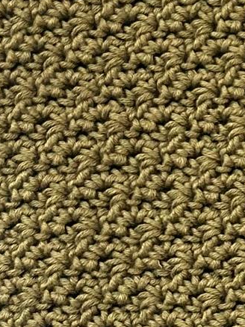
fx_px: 1436
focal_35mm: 152
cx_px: 555
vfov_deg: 12.6
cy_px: 414
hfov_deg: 9.0
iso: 400
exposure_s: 1/60
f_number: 1.5
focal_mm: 5.7
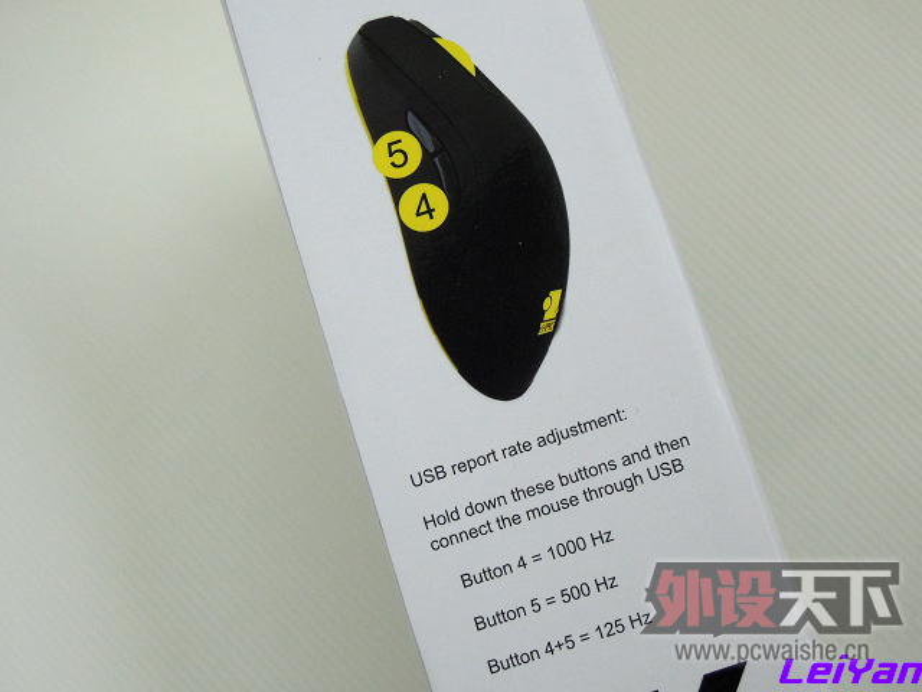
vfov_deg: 29.1
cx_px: 461
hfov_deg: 38.2
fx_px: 1332
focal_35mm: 50
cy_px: 346
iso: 400
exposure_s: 1/25
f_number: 3.7
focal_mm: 9
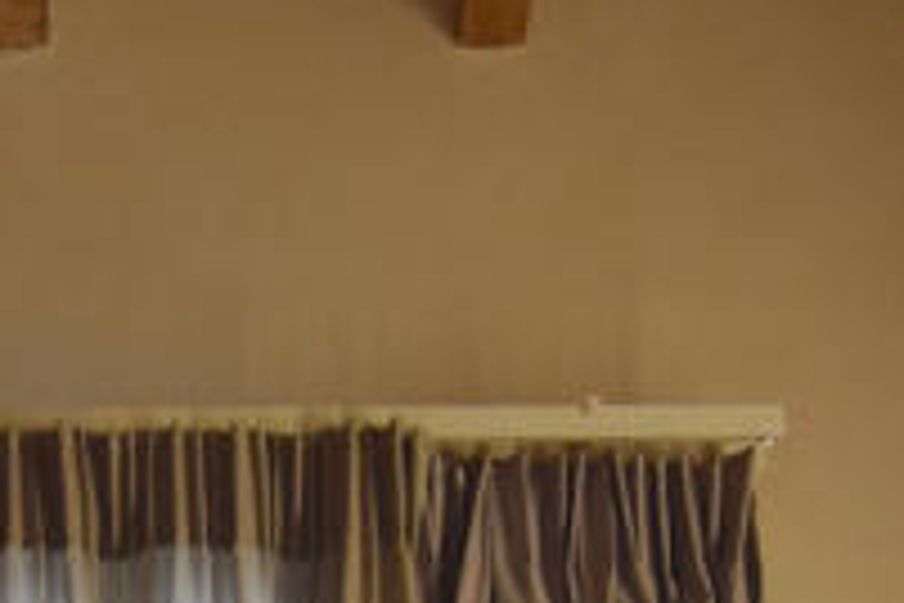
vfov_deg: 10.1
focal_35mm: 105
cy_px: 1726
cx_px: 94
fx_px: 2641
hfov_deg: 19.1
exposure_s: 1/80
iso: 400
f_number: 4.5
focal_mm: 11
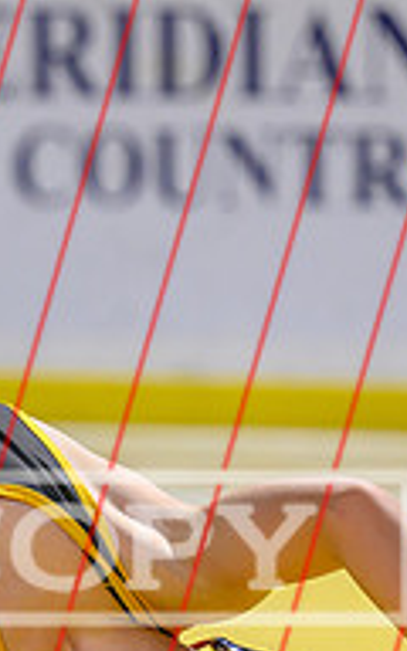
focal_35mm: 485
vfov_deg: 4.3
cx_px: -106
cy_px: 769
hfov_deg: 2.7
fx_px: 8607
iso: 1250
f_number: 2.8
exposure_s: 1/800
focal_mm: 120
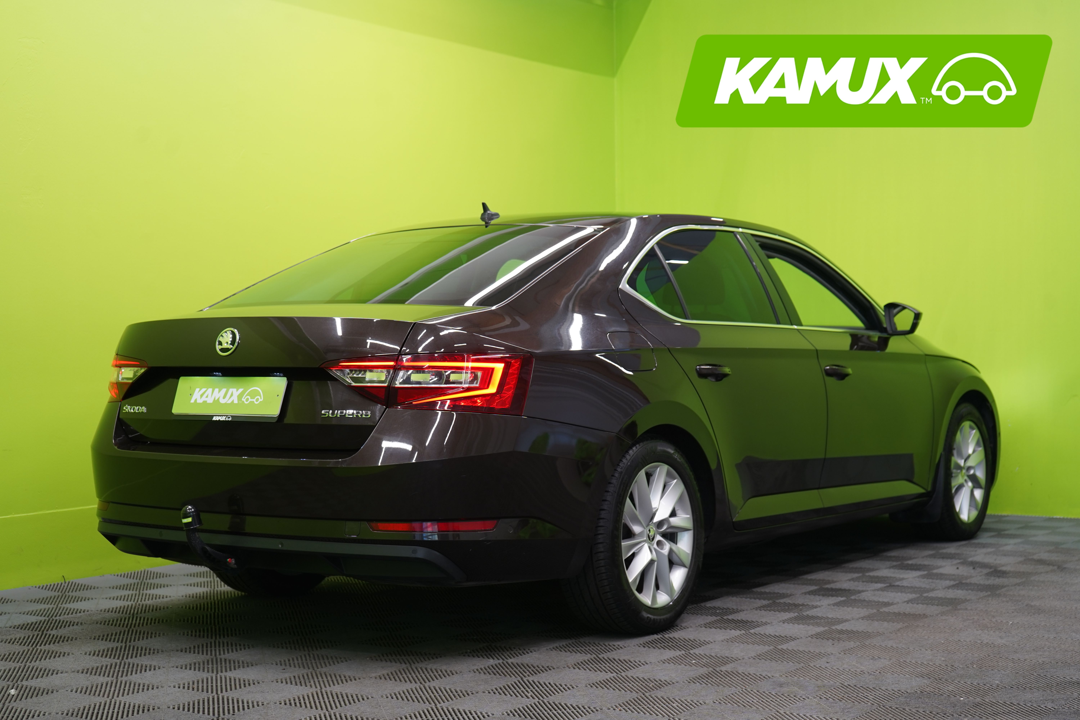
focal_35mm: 54
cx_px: 540
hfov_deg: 36.9
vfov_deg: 25.1
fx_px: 1620
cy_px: 360
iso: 400
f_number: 5
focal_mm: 54
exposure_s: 1/30
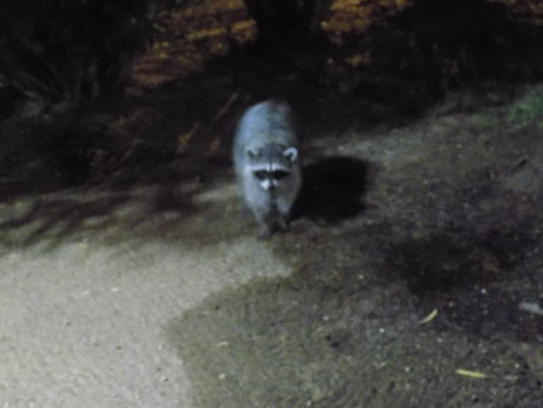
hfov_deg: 29.8
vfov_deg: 22.6
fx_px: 1020
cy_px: 204
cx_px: 272
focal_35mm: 65
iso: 1600
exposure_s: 1
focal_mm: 11.5
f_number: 4.1
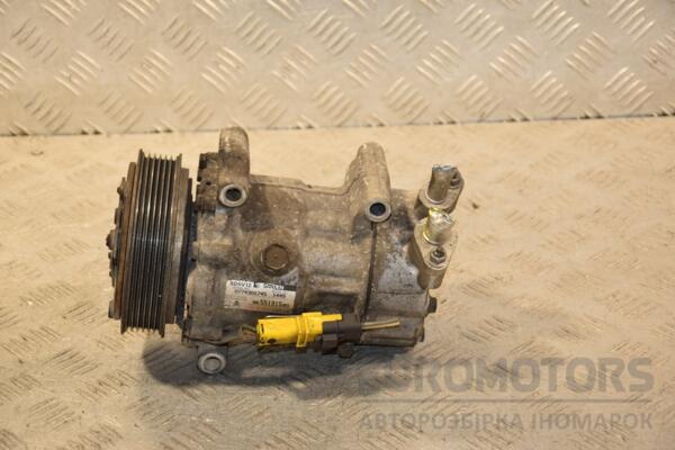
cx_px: 338
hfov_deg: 23.4
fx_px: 1631
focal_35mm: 87
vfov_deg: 15.7
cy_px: 225
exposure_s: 1/200
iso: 800
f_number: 5
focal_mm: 58
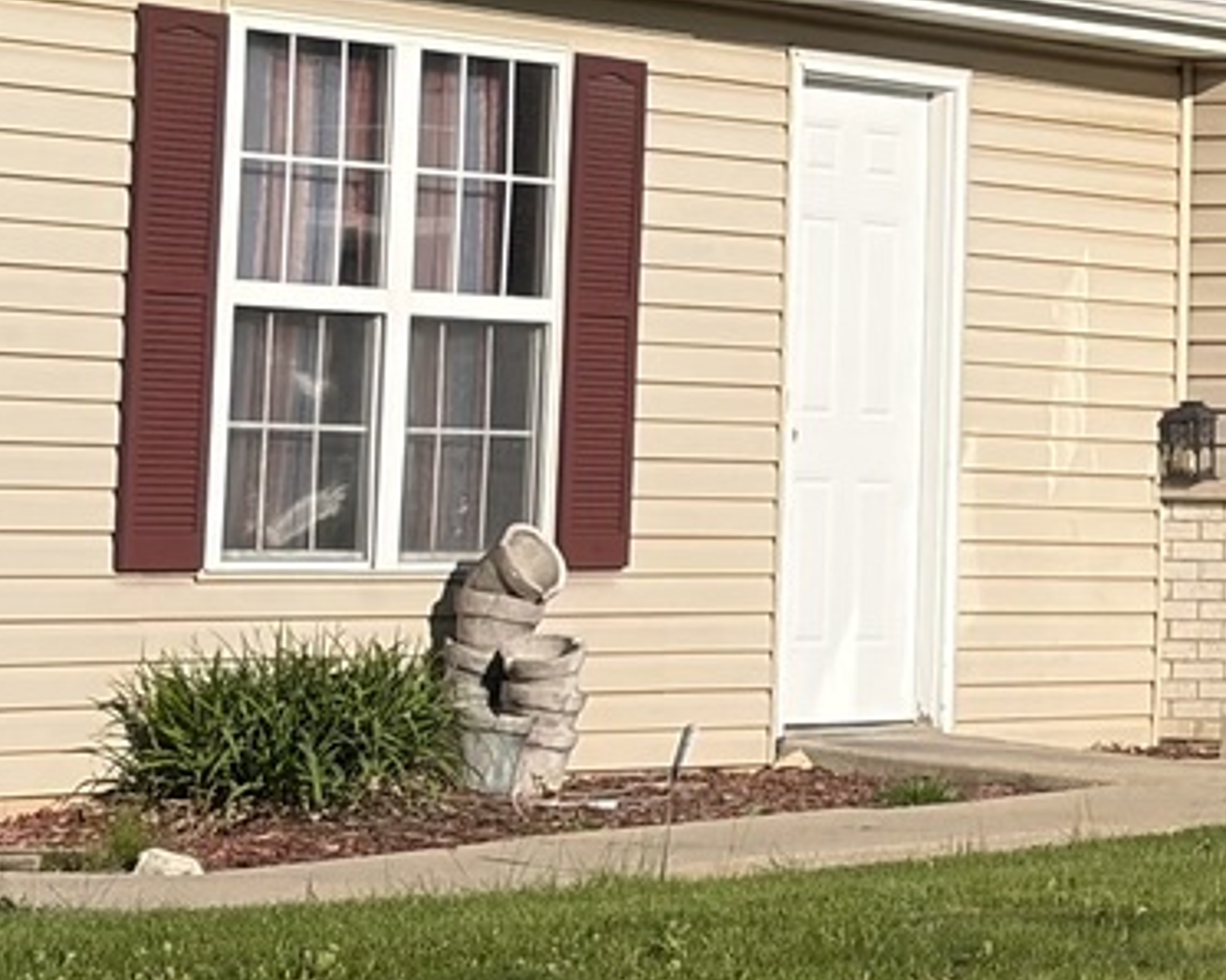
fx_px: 7108
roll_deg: -0.6
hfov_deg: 9.7
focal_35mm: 196
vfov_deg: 7.9
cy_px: 155
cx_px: 1505
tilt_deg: +4.3
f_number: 1.6
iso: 40
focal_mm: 5.96
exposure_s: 1/4329
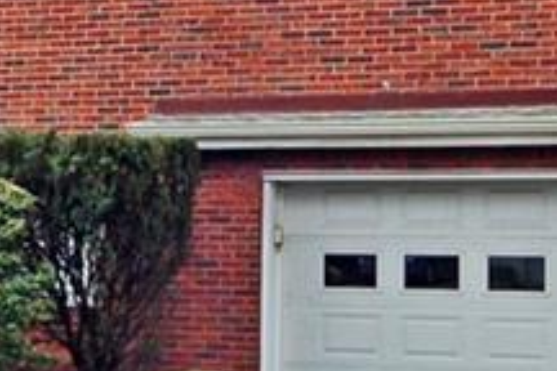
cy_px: 144
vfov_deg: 14.8
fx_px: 1429
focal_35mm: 92
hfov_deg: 22.0
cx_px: 242
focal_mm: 13
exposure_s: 1/160
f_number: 6.3
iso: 200
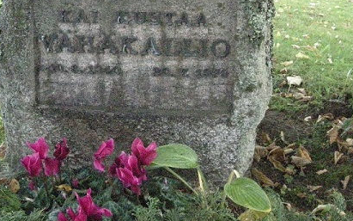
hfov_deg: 38.7
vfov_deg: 24.6
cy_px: 51
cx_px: 138
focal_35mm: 52
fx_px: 500
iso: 1600
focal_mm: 5.7
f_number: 2.8
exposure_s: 1/112
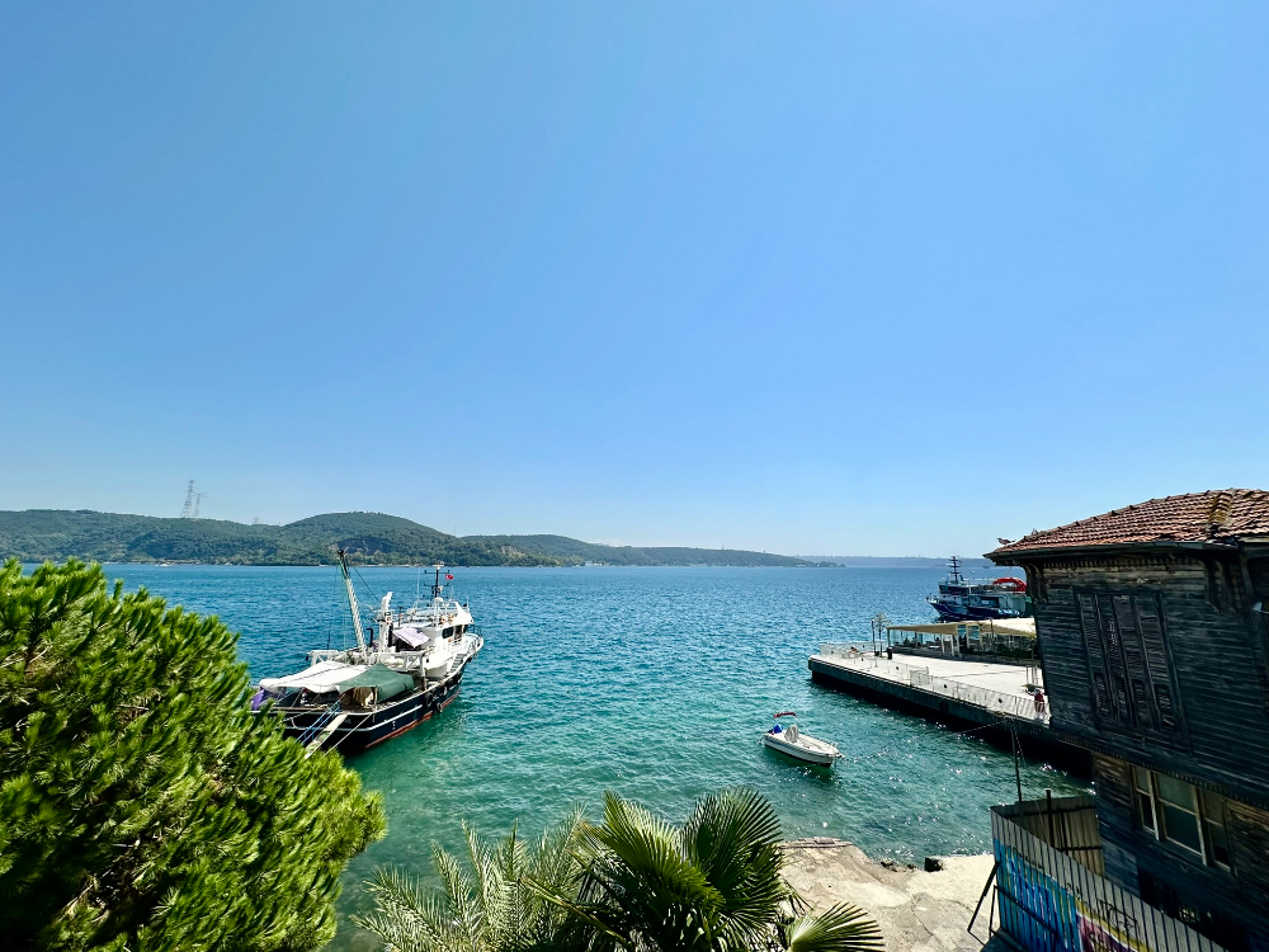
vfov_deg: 85.7
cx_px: 634
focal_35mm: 14
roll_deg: -0.3
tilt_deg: +9.8
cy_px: 476
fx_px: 513
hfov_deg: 102.1
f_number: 2.2
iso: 50
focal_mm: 2.22
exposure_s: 1/4132
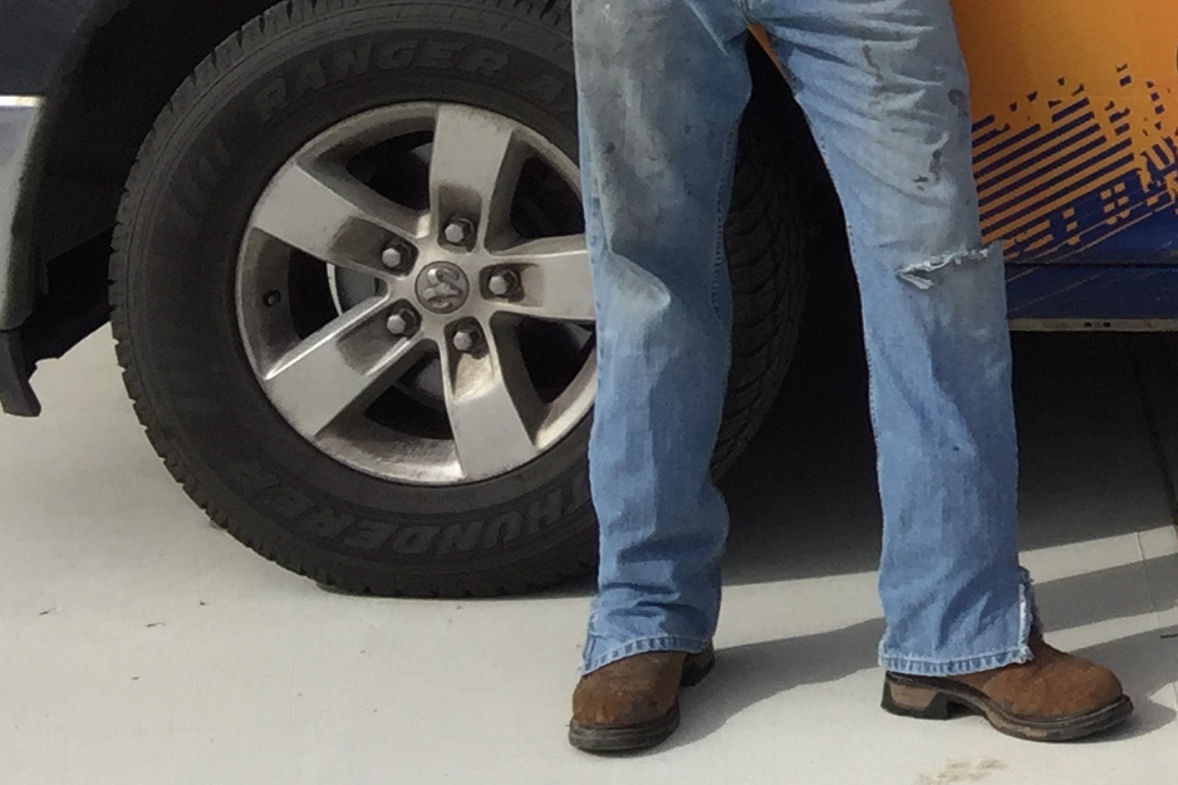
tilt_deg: -3.8
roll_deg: -2.0
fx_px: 3435
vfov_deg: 12.4
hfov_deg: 17.0
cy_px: -363
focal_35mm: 105
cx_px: 1929
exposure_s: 1/1980
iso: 32
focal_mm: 4.15
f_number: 2.2
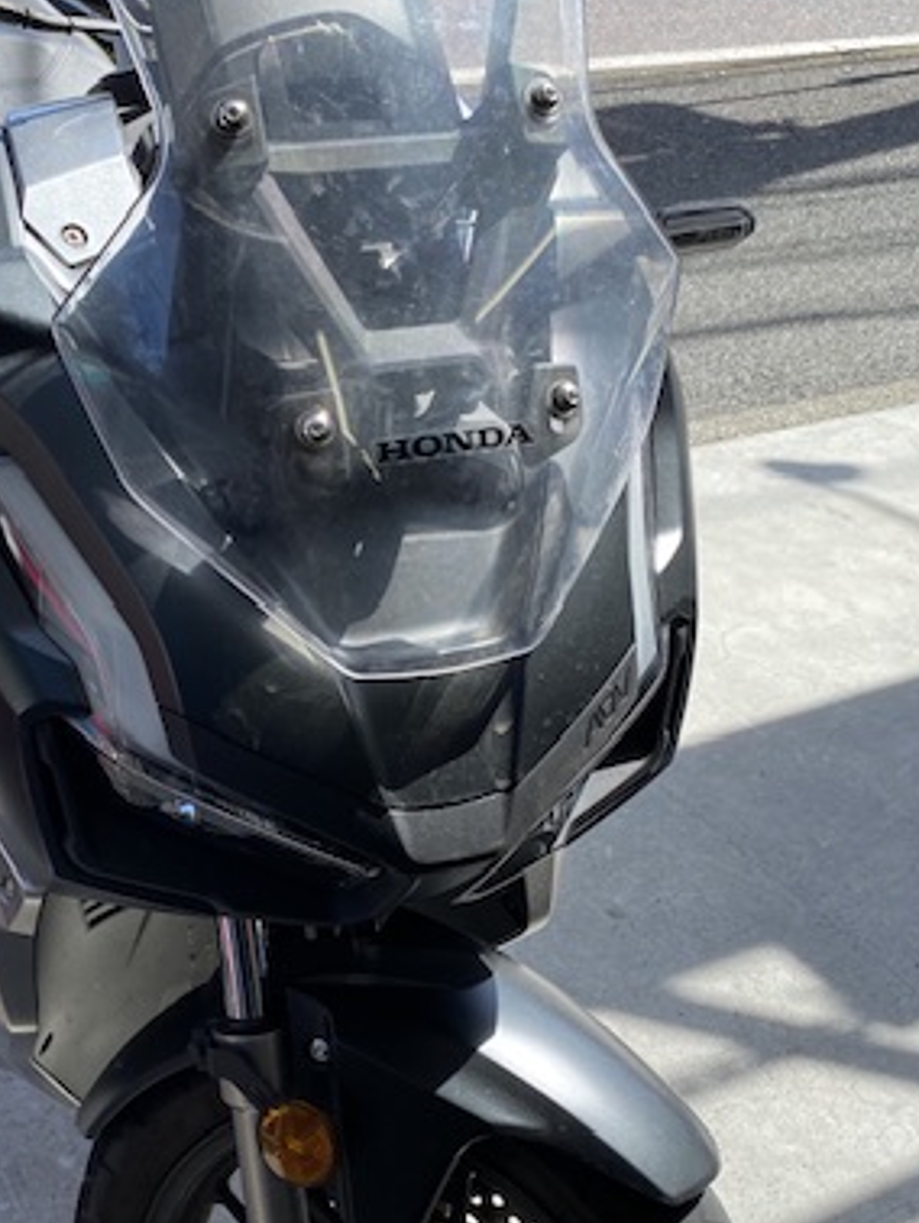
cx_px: 214
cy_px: 734
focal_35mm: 44
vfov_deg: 42.7
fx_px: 1556
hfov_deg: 32.2
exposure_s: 1/822
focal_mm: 4.25
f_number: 1.8
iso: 32
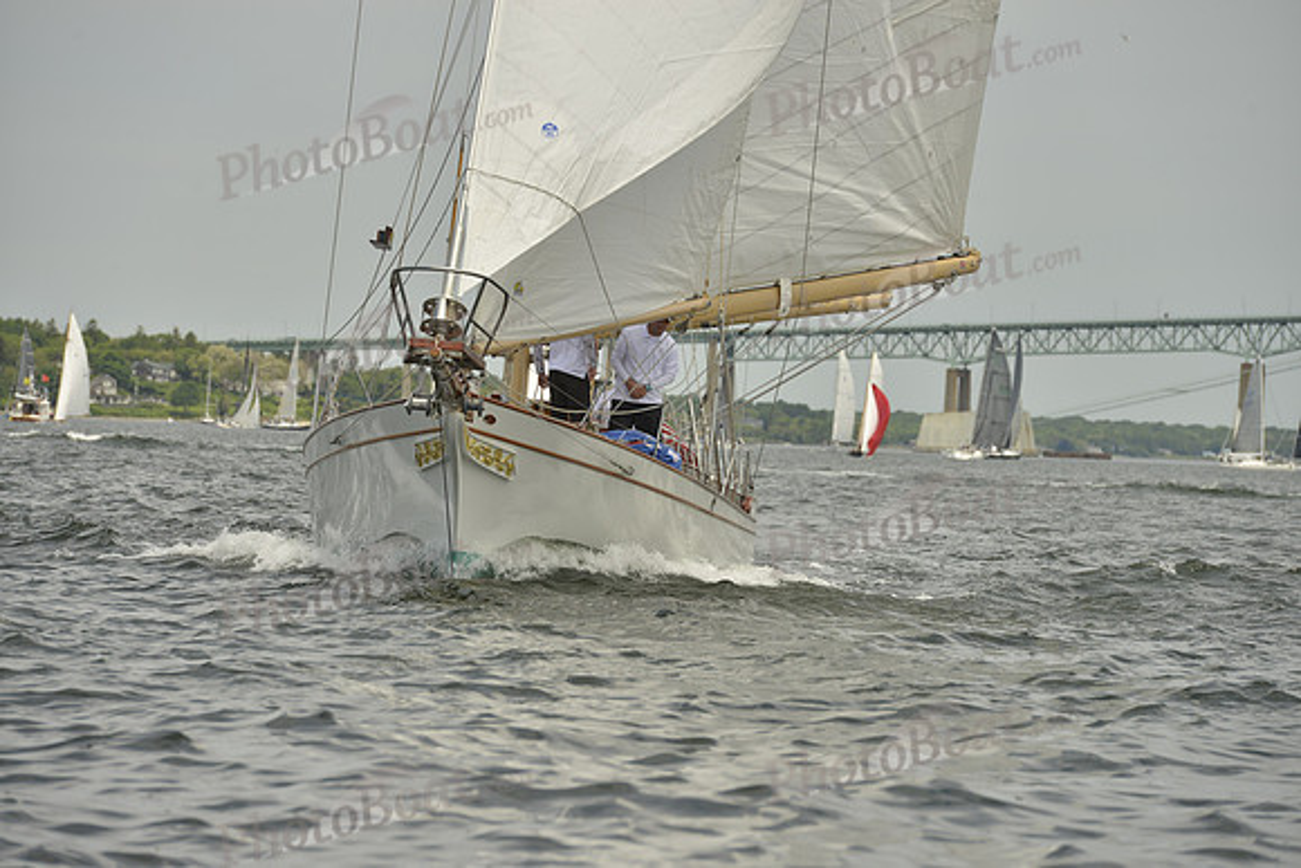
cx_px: 650
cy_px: 434
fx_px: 7229
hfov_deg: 10.3
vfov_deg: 6.9
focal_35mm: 200
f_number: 9
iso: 280
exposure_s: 1/1600
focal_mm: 200
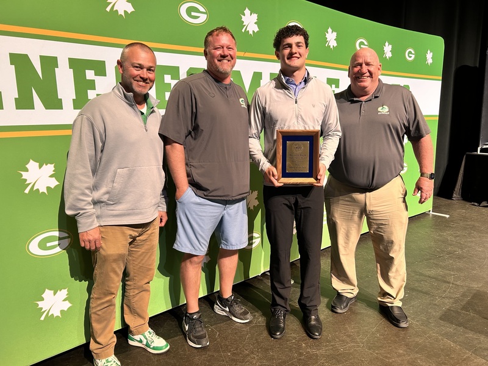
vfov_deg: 53.1
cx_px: 244
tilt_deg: -10.3
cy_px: 183
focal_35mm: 26
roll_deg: +0.1
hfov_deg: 67.3
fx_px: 367
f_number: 1.5
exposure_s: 1/44
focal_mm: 5.7
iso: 125
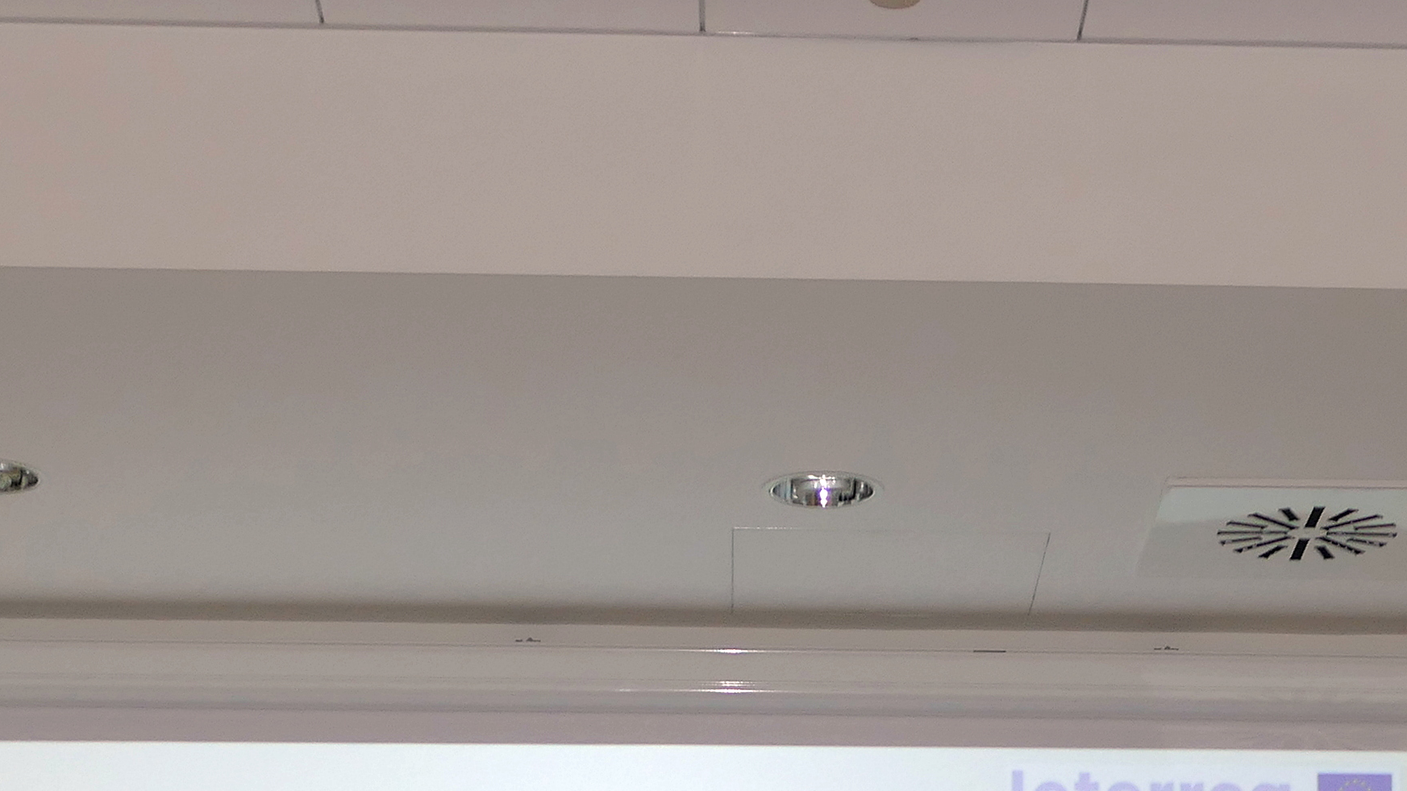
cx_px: 978
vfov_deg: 10.0
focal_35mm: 115
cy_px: 1372
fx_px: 4290
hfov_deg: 18.6
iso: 125
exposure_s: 1/60
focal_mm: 12.64
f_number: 3.1
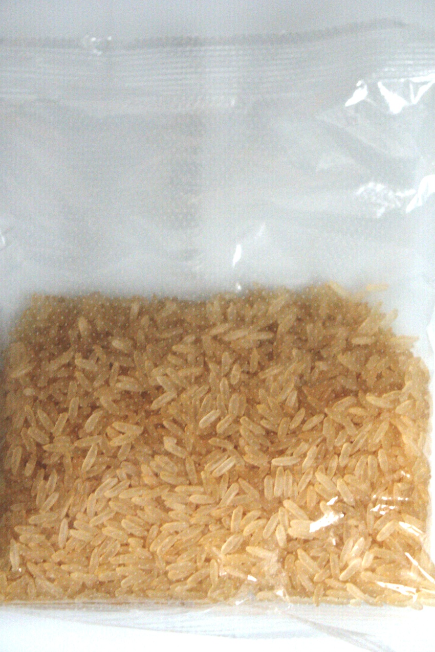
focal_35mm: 141
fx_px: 2555
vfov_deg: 14.6
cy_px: 325
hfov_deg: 9.7
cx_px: 223
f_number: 3.5
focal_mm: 34.11
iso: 400
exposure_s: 1/45
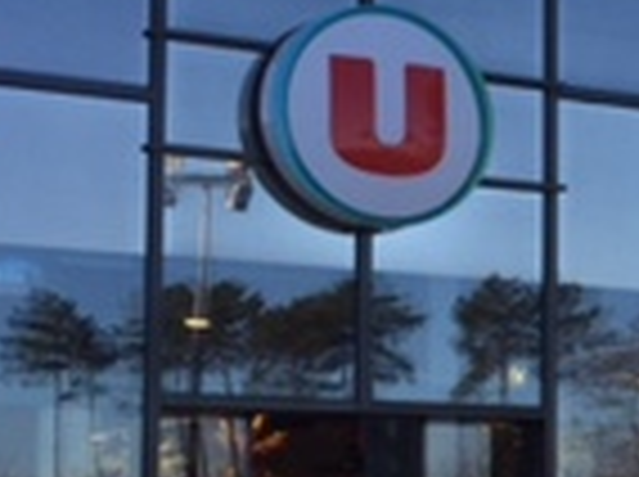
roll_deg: +1.1
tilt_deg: +3.9
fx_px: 2414
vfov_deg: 11.3
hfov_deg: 13.7
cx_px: 1089
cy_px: 364
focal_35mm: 131
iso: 32
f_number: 2.2
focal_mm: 4.15
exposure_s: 1/719
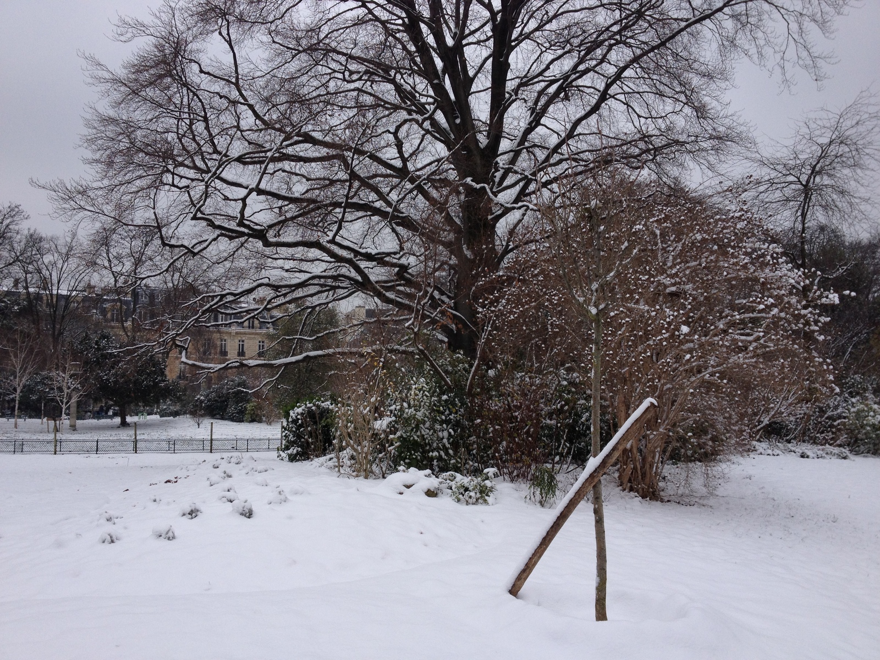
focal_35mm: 35
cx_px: 440
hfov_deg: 52.6
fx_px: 890
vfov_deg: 40.7
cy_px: 330
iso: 64
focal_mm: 4.28
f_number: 2.4
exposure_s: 1/728
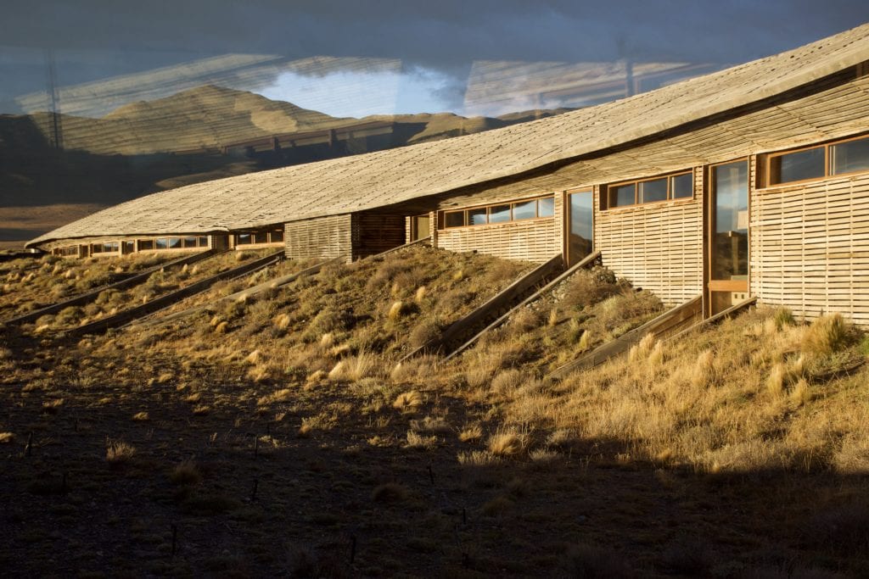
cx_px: 434
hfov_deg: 35.0
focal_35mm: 57
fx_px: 1376
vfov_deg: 23.8
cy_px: 290
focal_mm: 38
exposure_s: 1/250
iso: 400
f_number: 8
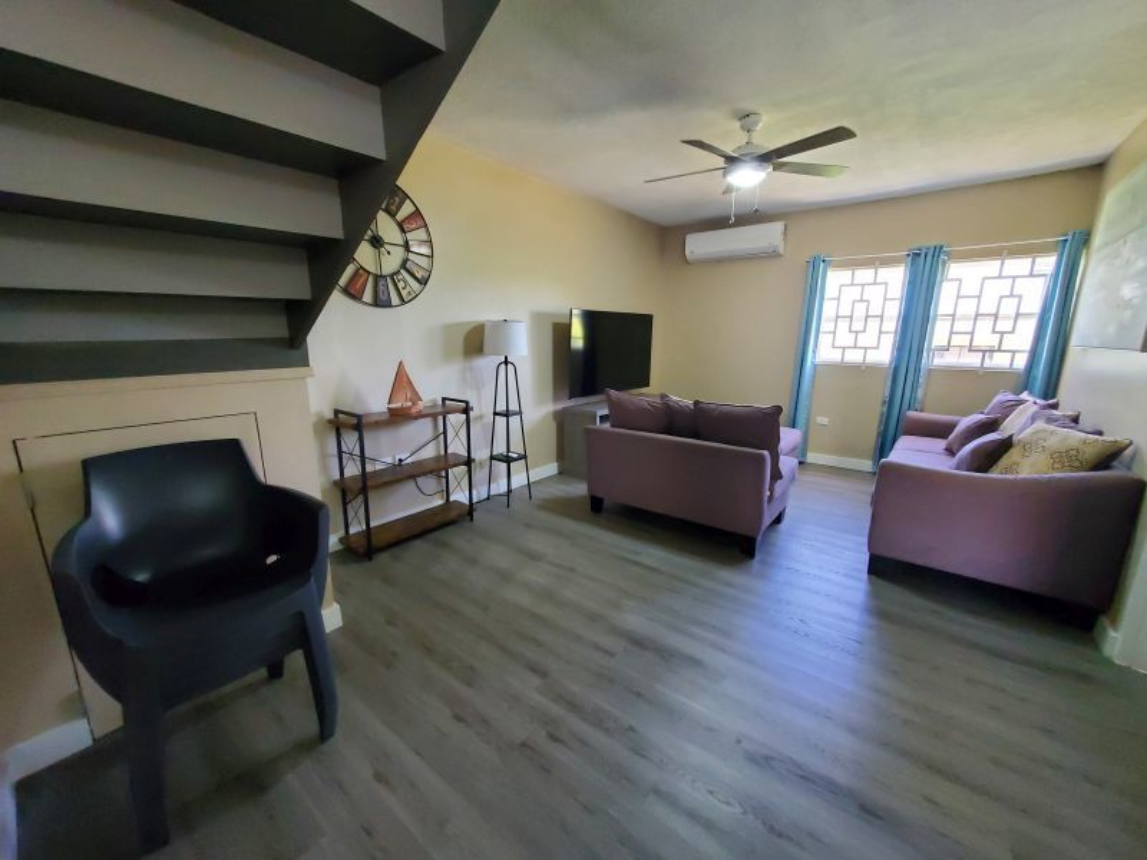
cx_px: 574
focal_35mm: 13
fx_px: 431
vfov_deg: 89.9
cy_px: 430
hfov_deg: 106.2
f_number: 2.2
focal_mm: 1.8
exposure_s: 1/33
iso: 500
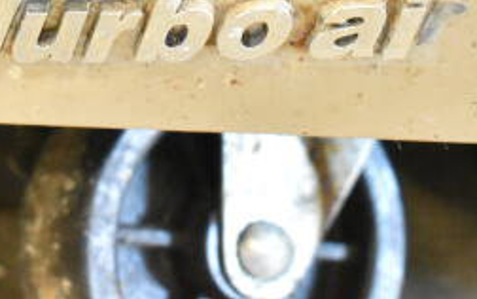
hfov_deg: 14.1
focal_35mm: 148
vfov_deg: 8.8
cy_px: -84
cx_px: 223
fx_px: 1926
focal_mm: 40
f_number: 4.8
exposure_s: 1/60
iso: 9000
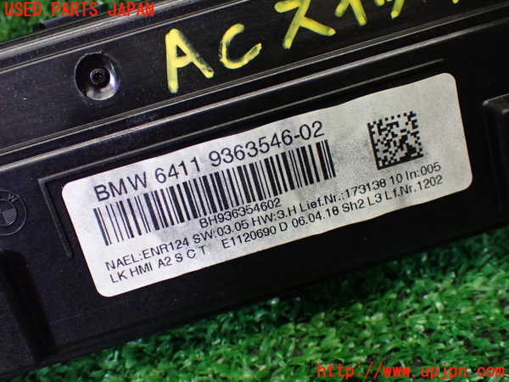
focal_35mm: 44
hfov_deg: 42.9
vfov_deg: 32.9
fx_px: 647
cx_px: 254
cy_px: 191
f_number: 2.9
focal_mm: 7.84
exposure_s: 1/100
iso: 800
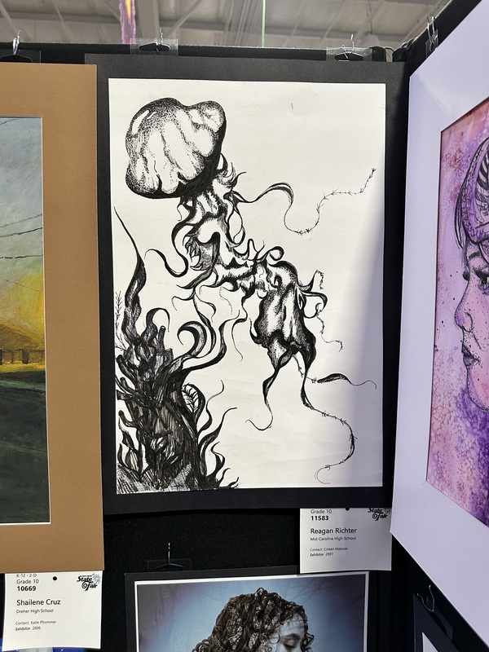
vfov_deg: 71.6
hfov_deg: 56.8
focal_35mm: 24
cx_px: 244
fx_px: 452
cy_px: 326
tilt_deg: -1.6
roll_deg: +0.8
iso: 250
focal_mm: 6.86
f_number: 1.78
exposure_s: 1/60
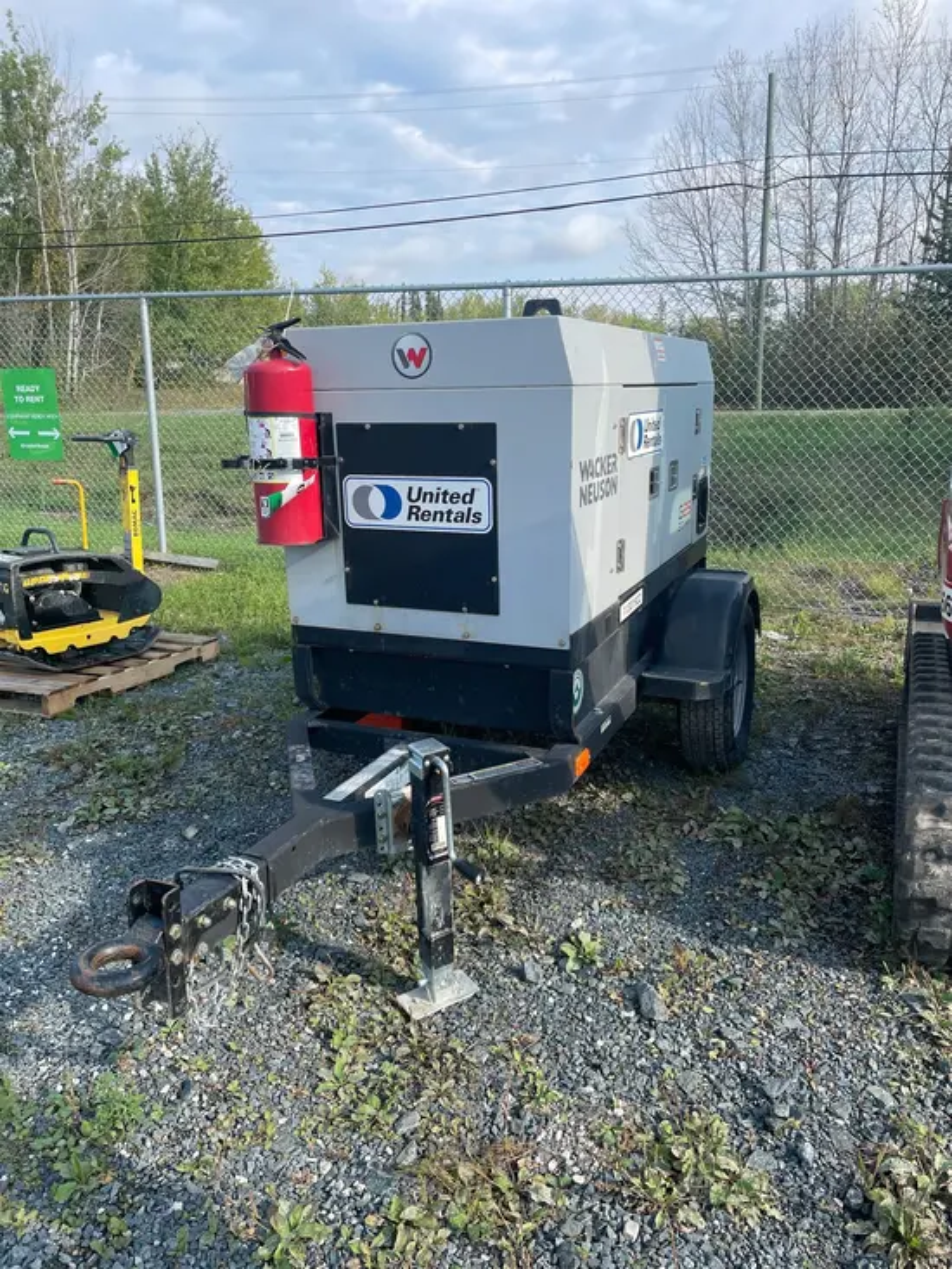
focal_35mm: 26
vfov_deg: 67.3
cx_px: 476
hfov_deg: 53.1
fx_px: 953
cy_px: 634
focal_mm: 4.2
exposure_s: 1/1667
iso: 32
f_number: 1.6
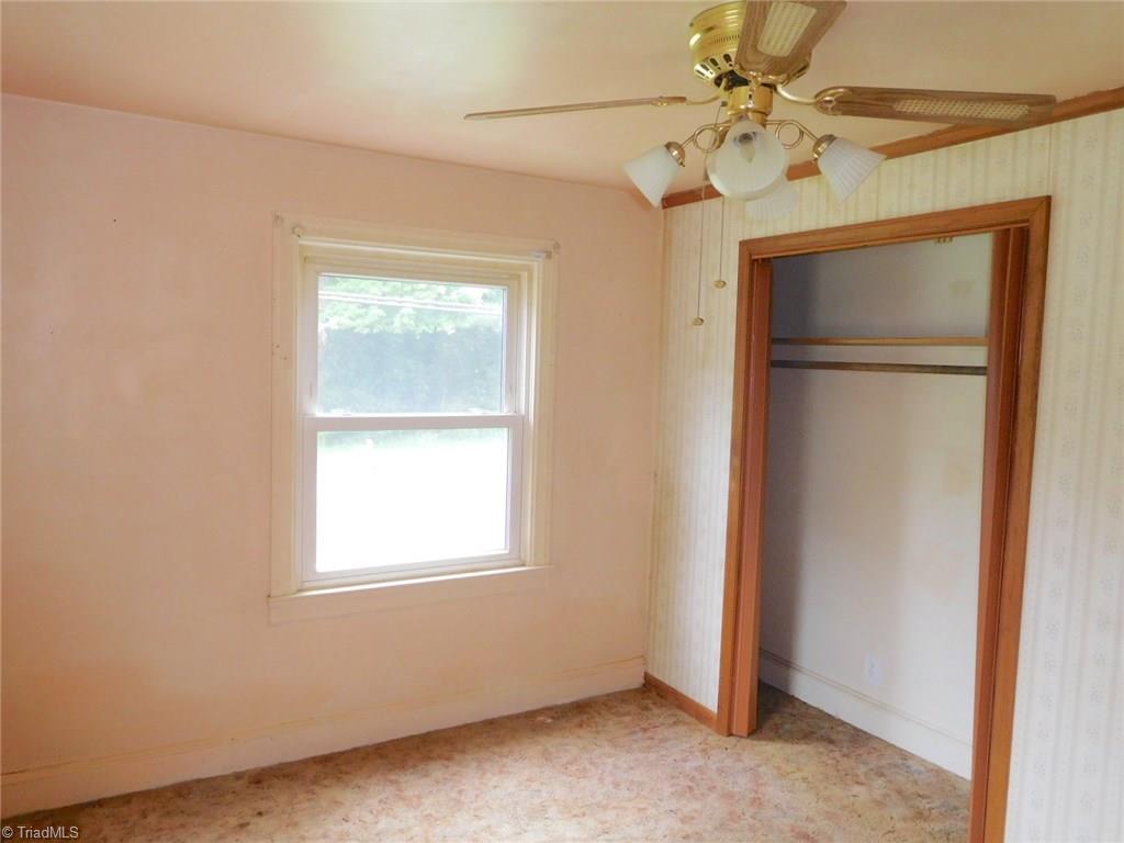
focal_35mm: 25
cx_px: 562
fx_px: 812
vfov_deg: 54.9
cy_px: 422
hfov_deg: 69.4
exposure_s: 1/30
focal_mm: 4.5
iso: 200
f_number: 3.4
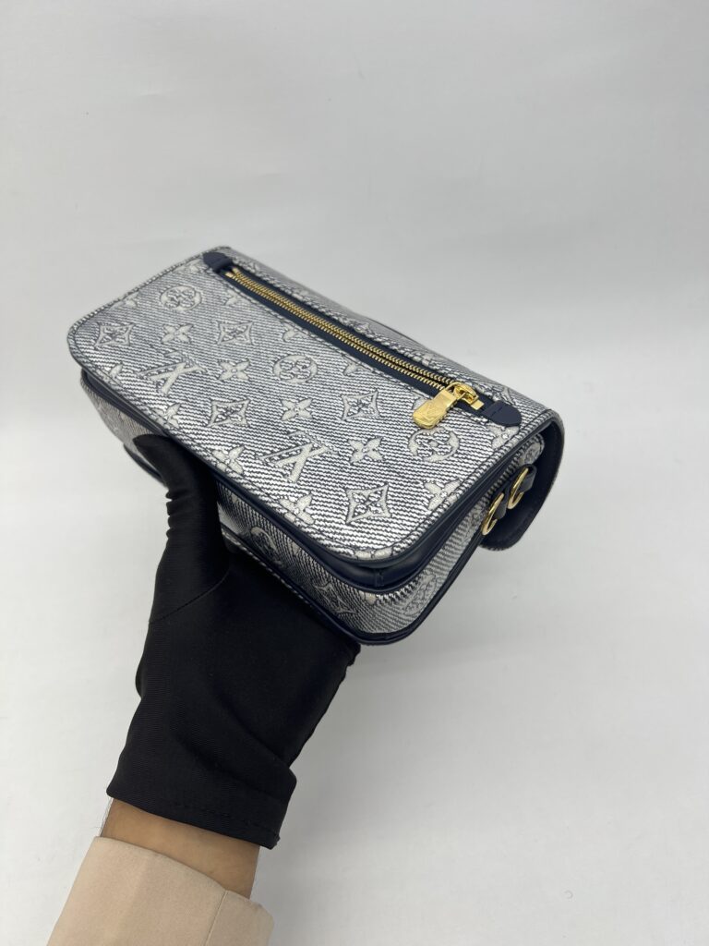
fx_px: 710
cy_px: 473
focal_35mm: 26
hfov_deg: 53.1
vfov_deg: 67.3
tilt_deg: -45.1
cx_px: 354
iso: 40
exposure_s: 1/197
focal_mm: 5.7
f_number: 1.5
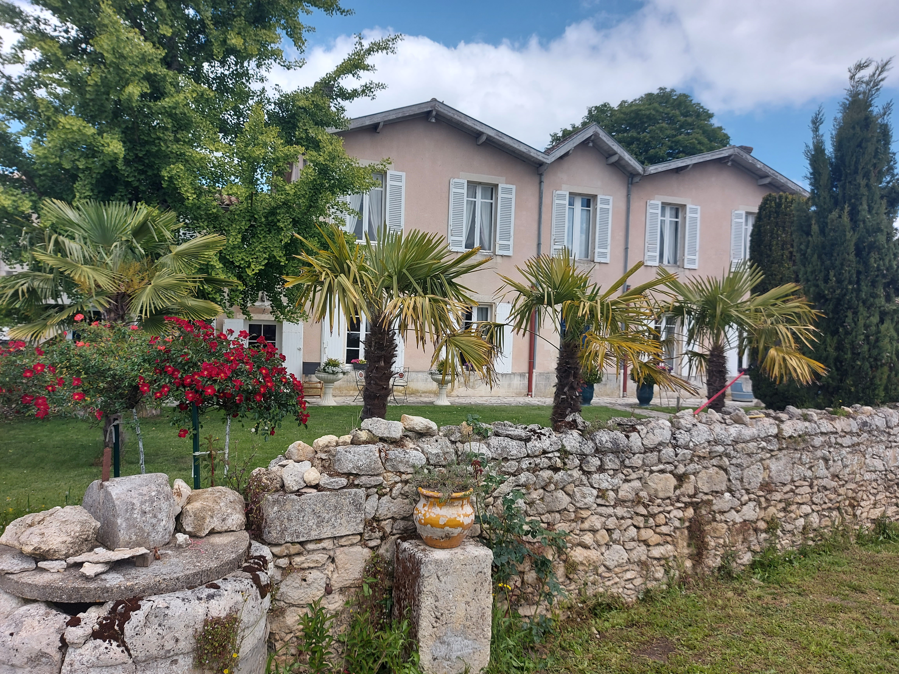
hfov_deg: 71.6
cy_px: 337
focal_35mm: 24
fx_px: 623
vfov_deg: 56.8
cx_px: 450
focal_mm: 5.23
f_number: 1.8
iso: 32
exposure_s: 1/753
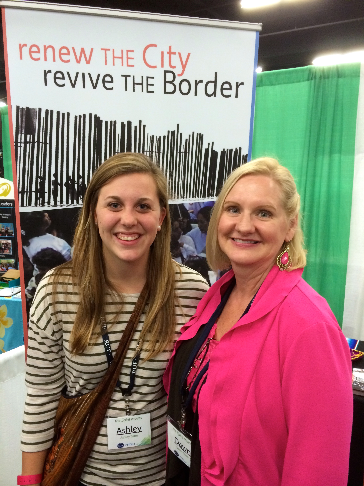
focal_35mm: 30
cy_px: 243
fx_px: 421
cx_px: 182
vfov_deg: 60.0
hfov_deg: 46.8
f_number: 2.2
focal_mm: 4.12
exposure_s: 1/24
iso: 320
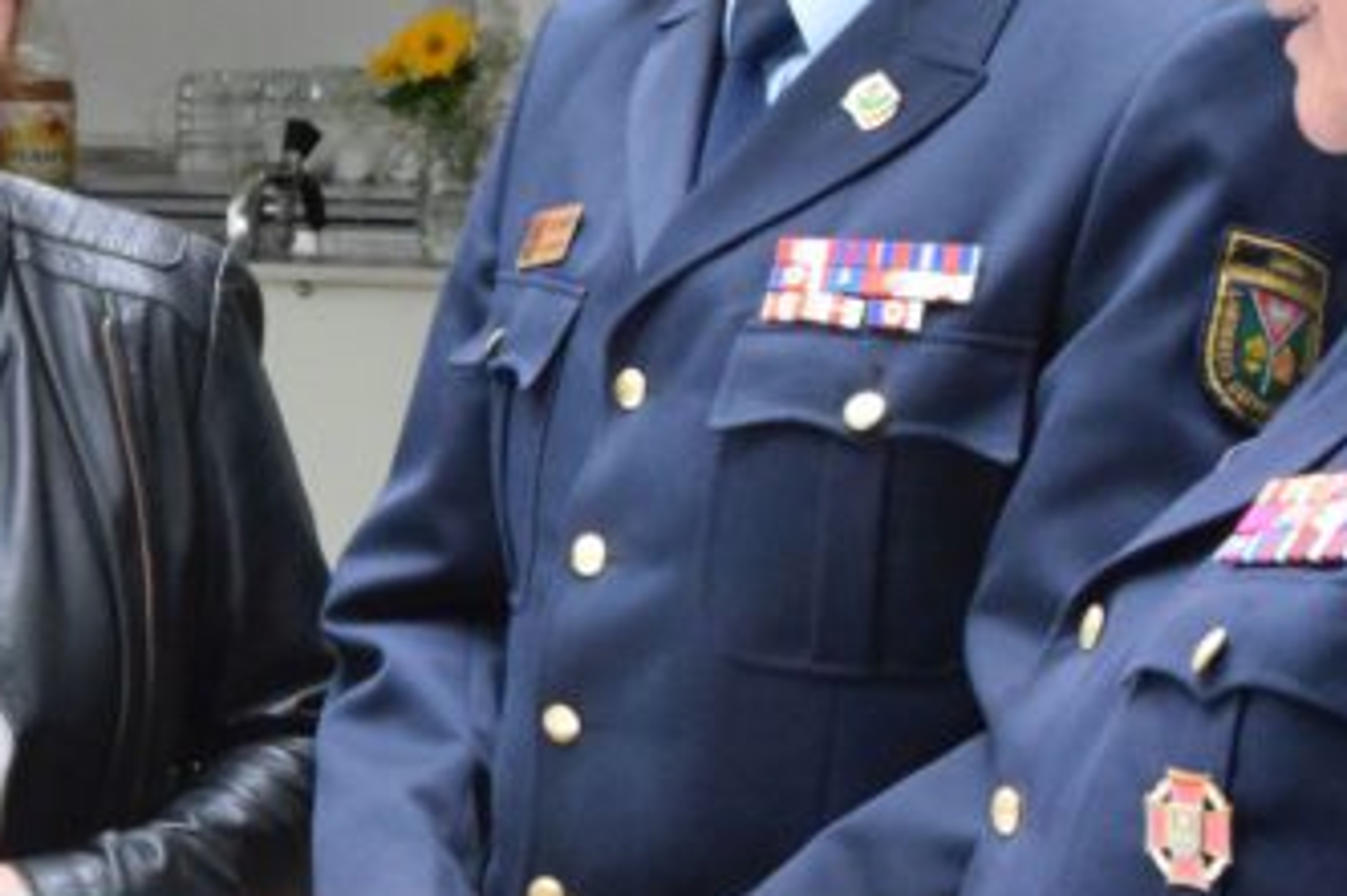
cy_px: 377
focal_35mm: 148
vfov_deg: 9.3
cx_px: 0
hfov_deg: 13.7
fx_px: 5535
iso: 4000
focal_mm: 32
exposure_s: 1/400
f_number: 10
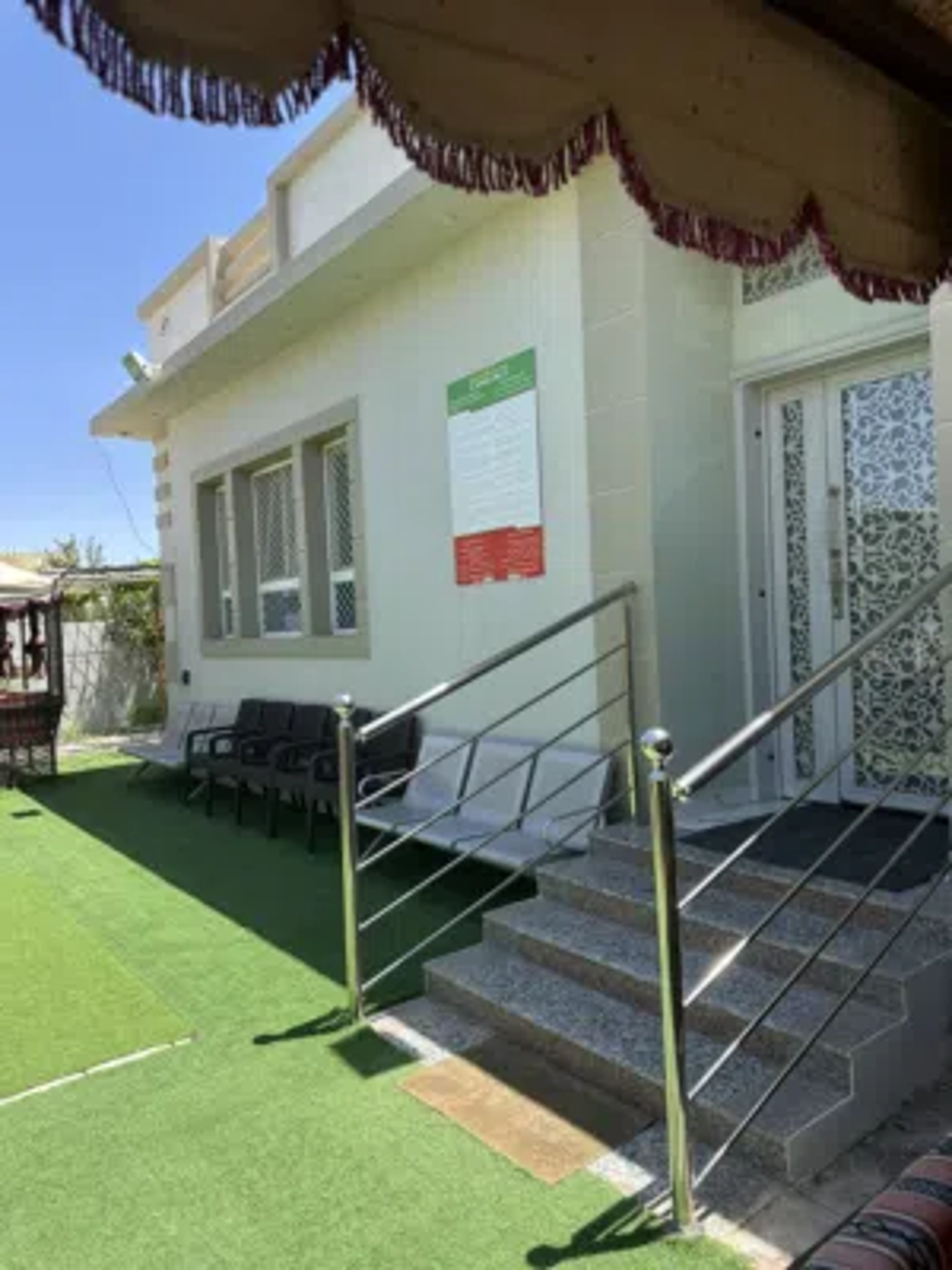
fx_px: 880
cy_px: 635
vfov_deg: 71.6
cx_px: 476
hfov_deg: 56.8
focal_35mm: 24
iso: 80
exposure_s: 1/1988
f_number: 1.78
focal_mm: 6.86
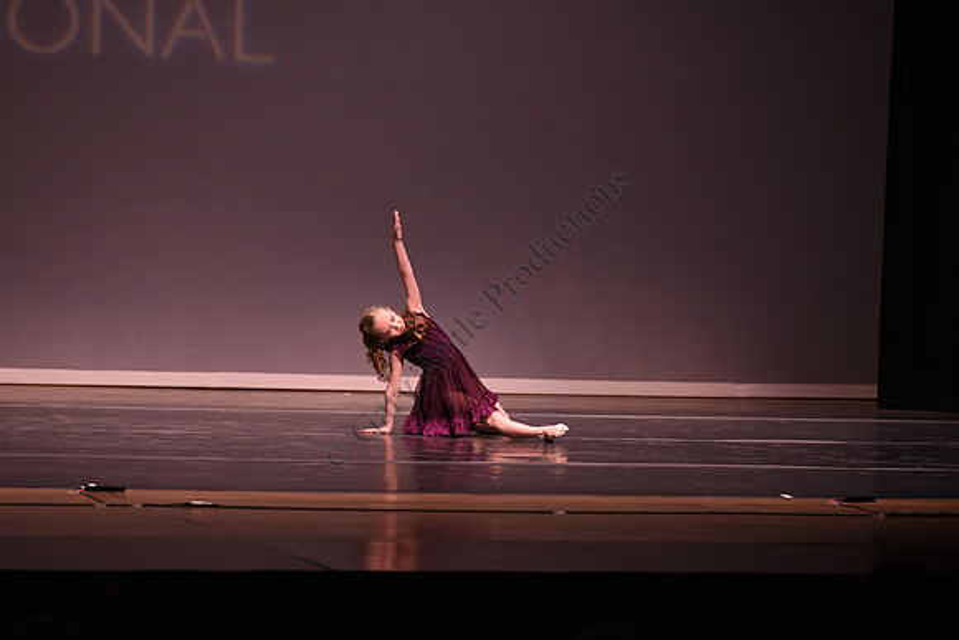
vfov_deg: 6.9
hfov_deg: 10.3
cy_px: 320
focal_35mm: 200
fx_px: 5329
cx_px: 480
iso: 2000
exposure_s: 1/250
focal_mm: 200
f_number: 4
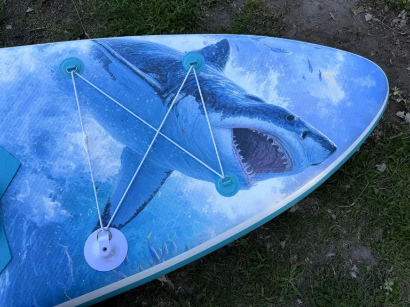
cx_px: 205
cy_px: 154
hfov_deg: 71.6
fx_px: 284
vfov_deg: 56.8
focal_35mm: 24
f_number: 1.78
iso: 80
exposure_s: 1/931
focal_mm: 6.76
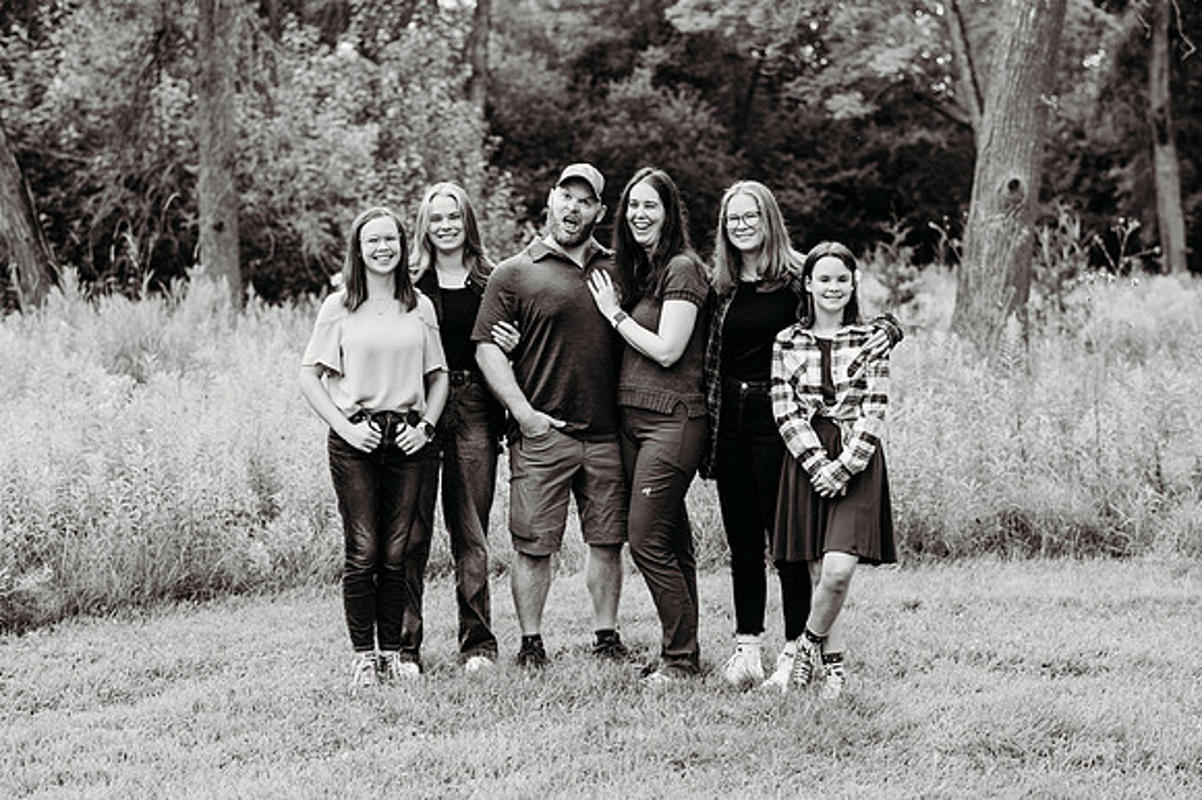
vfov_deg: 23.4
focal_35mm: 58
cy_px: 400
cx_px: 601
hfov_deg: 34.5
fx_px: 1935
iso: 400
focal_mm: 58
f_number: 2.8
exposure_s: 1/320
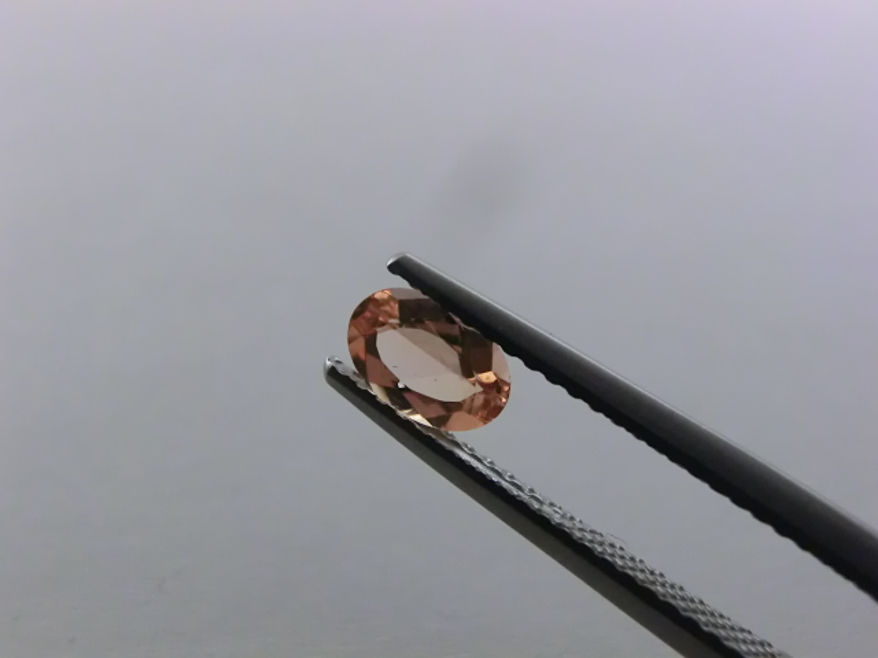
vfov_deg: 34.3
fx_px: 1065
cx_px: 439
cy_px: 329
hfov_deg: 44.8
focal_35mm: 42
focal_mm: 7.38
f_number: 10.3
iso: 800
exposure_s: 1/160
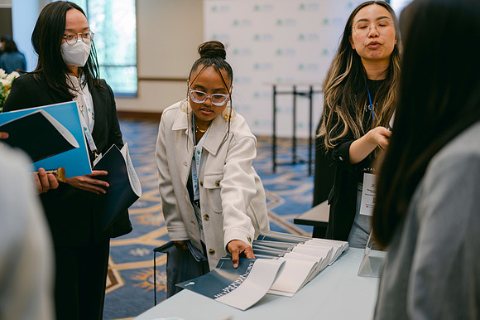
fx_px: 666
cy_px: 160
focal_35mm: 50
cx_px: 240
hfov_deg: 39.6
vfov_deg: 27.0
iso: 125
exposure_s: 1/125
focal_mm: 50
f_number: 2
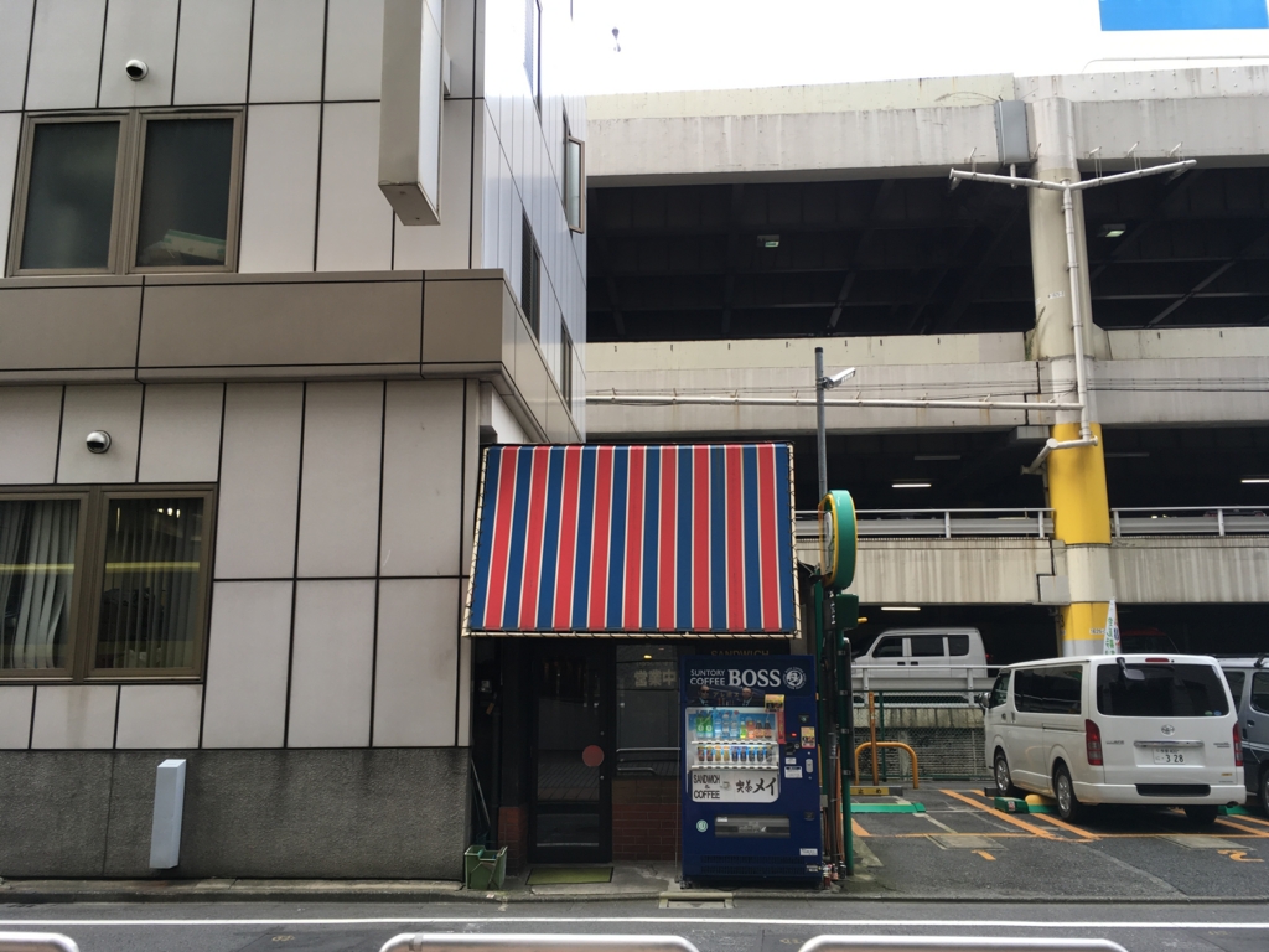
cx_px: 634
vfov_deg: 48.2
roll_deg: +0.4
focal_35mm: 29
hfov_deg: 61.7
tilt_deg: +10.1
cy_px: 476
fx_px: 1063
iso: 25
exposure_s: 1/120
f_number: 2.2
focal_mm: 4.15
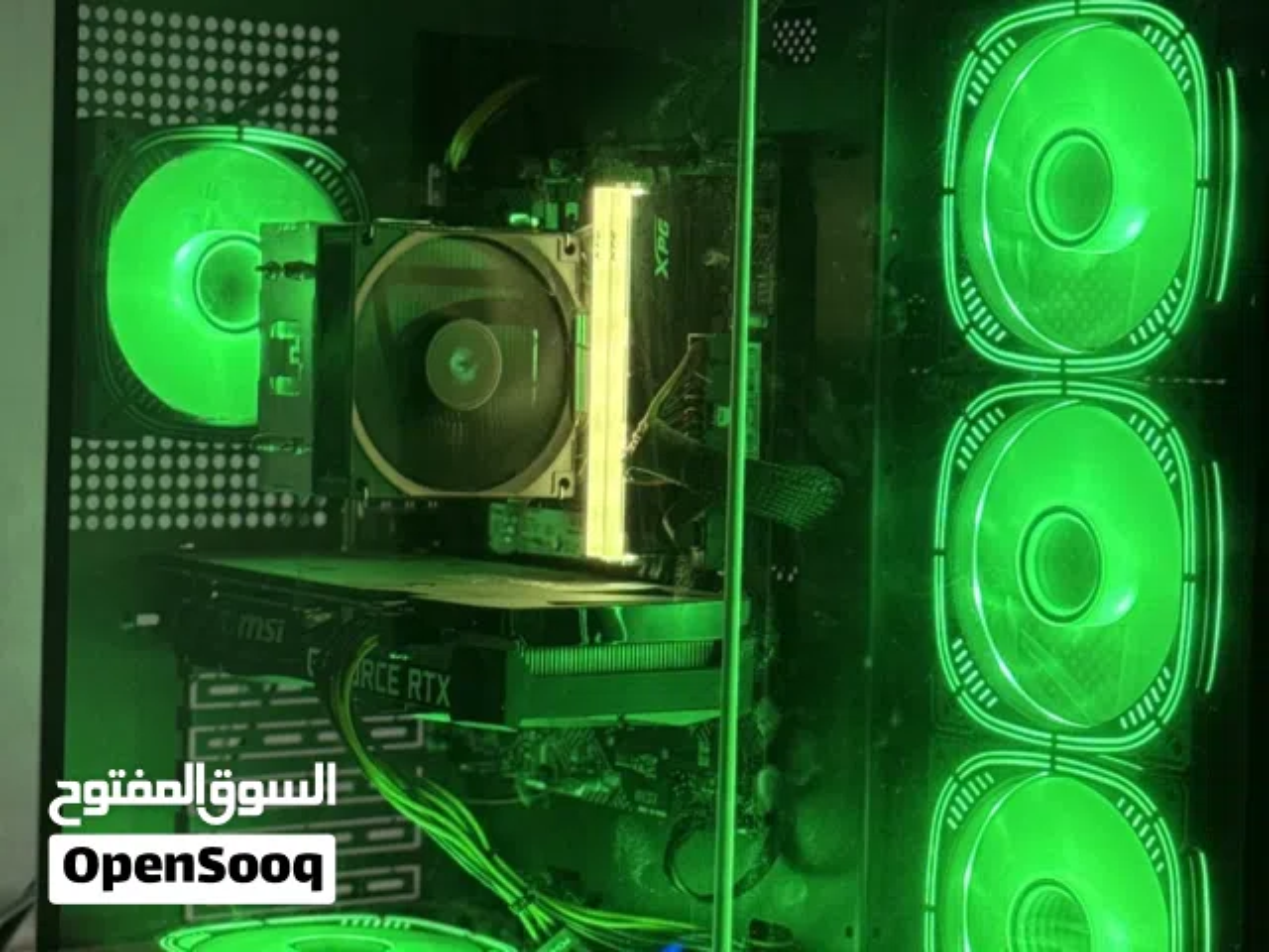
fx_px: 1760
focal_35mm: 48
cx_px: 634
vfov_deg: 30.3
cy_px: 476
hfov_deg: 39.7
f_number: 1.78
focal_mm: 6.76
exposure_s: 1/30
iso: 640
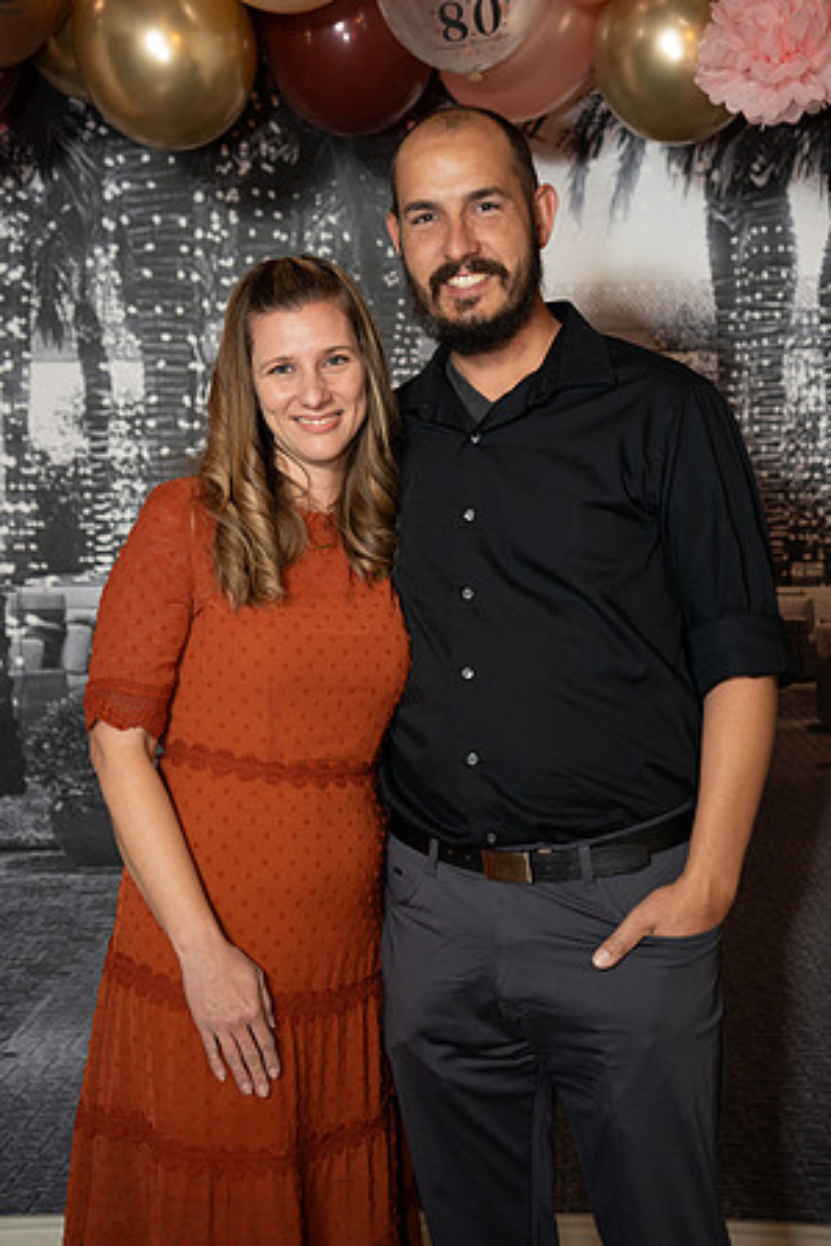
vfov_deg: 33.0
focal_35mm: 61
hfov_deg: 22.4
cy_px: 623
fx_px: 2102
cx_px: 416
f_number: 2.8
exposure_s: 1/160
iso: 1000
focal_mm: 60.7
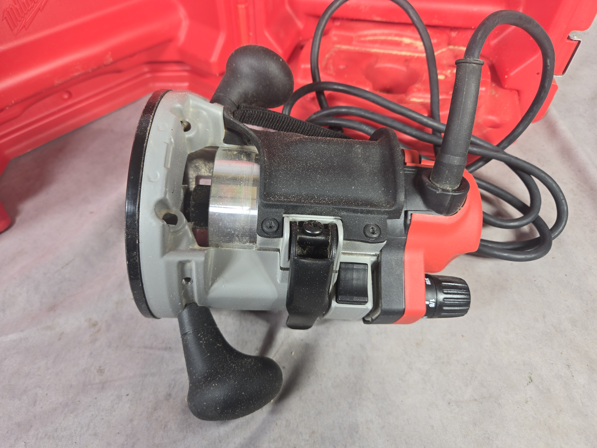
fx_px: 397
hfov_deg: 73.9
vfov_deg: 58.9
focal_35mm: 23
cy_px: 224
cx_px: 298
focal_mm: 5.4
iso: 40
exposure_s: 1/120
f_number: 1.8
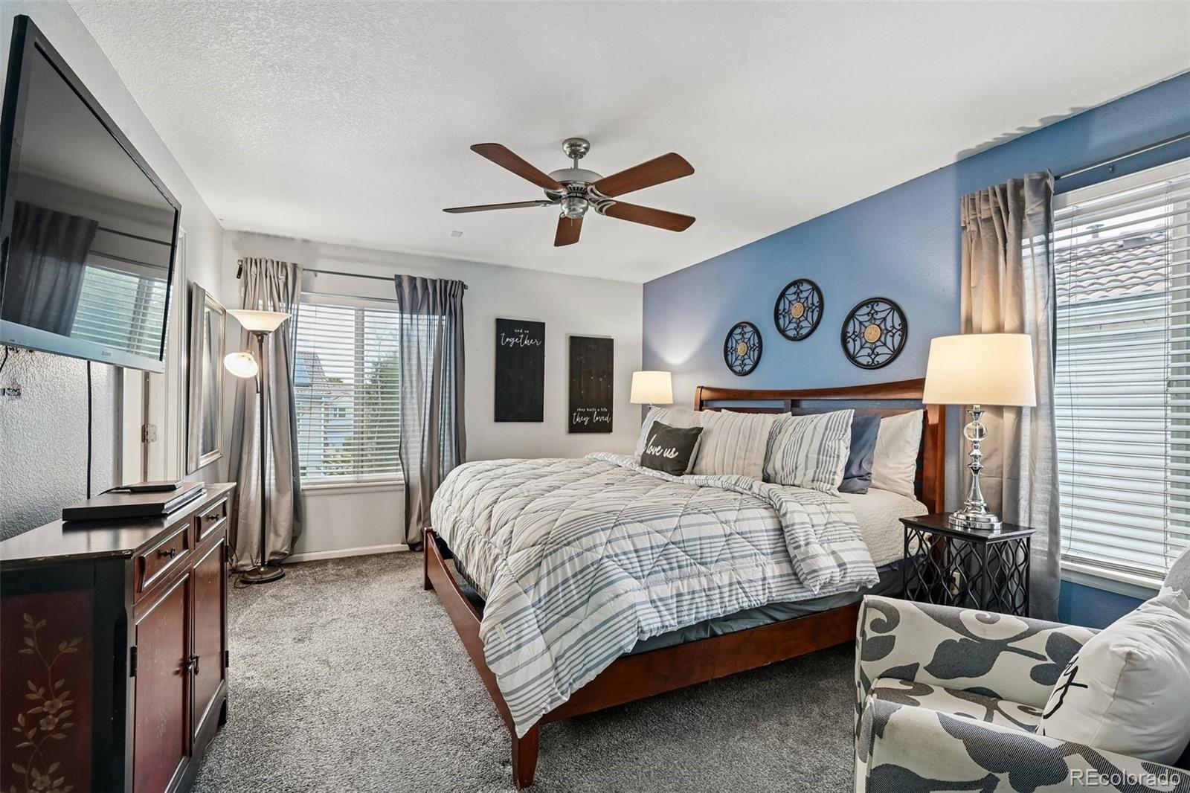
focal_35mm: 16
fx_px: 512
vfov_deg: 75.5
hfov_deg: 98.6
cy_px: 396
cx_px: 595
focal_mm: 15.5
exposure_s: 1/8
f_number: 10
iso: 400
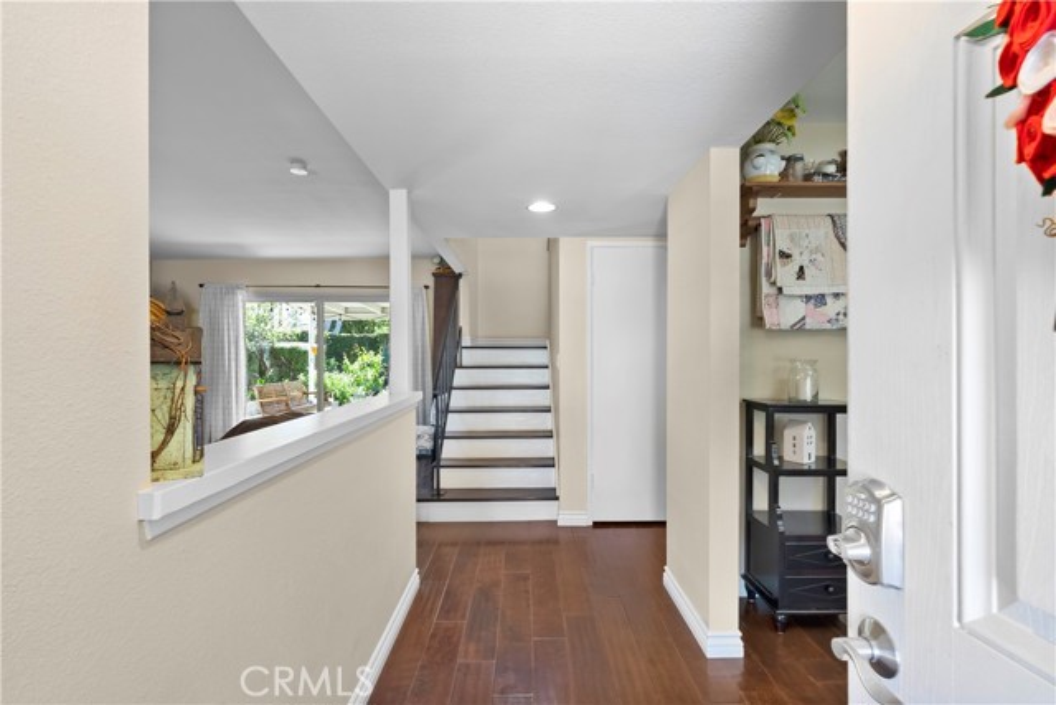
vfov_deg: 73.8
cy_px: 352
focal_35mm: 16
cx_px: 528
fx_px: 469
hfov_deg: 96.7
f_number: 9
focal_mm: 16
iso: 2000
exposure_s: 1/13
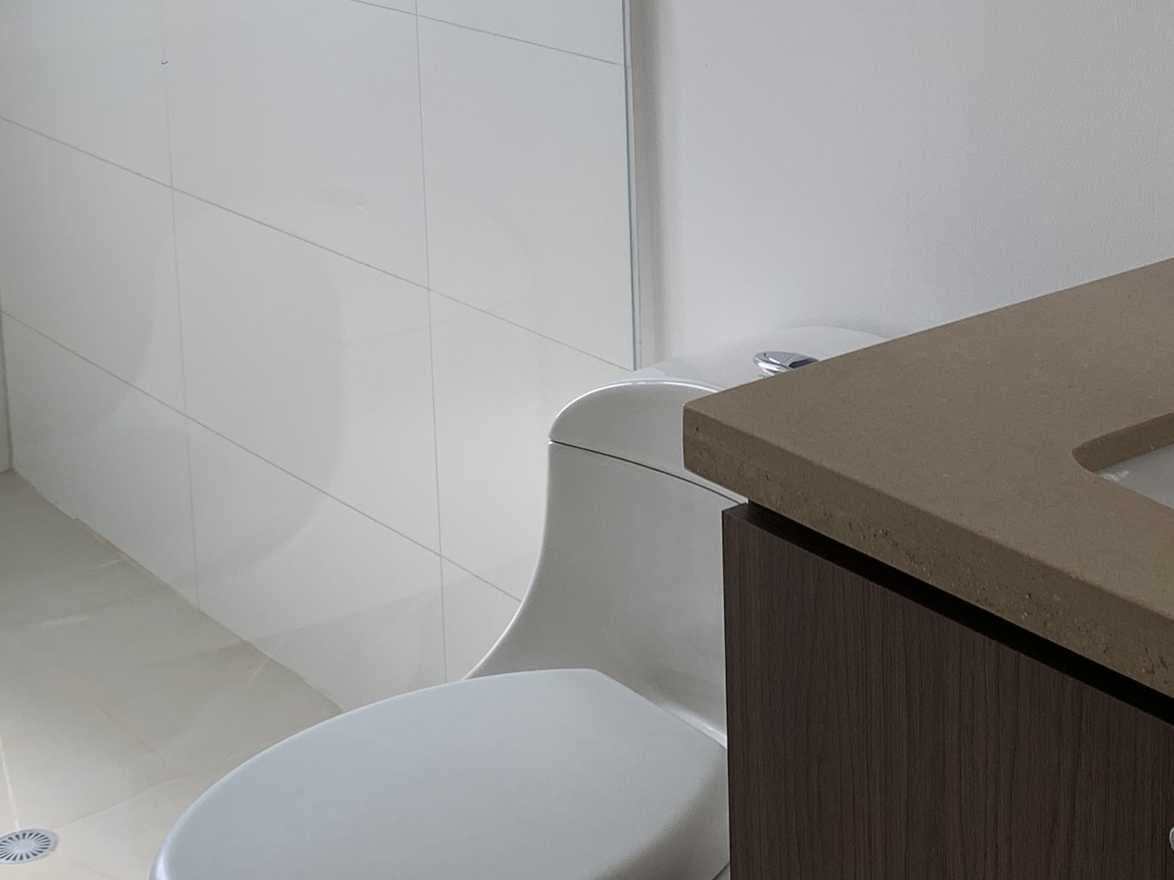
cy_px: -8
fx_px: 2374
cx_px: 749
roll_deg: +0.9
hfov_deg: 27.7
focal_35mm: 70
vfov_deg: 20.3
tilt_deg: -9.6
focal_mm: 4.25
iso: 25
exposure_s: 1/138
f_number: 1.8
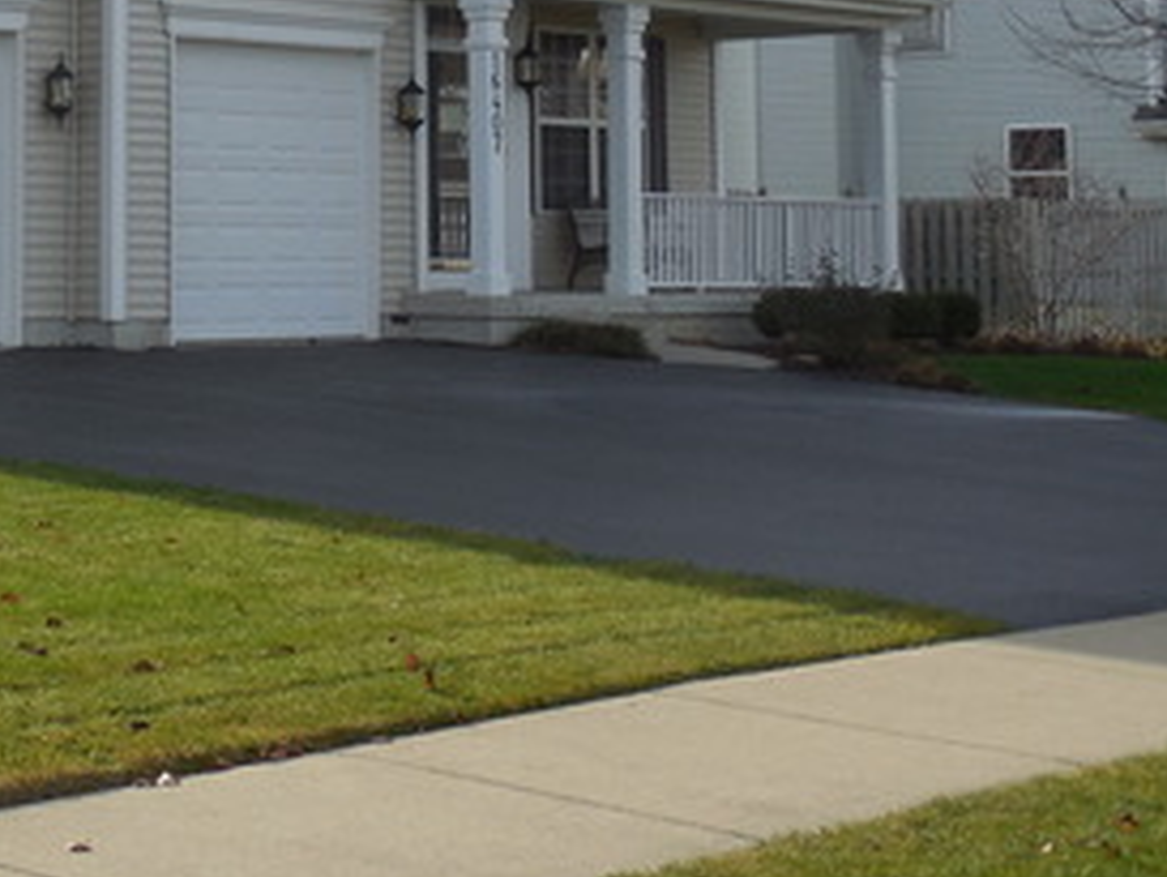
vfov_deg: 17.5
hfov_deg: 23.0
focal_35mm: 82
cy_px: -30
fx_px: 2766
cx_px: 47
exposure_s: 1/800
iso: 125
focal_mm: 6.3
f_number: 7.4
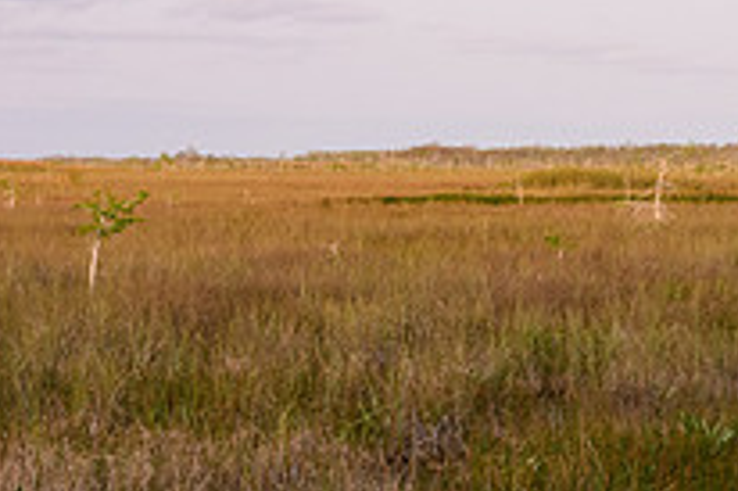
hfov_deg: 13.8
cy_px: 405
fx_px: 3031
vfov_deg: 9.2
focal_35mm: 148
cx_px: 559
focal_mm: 51
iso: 640
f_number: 14
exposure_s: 4
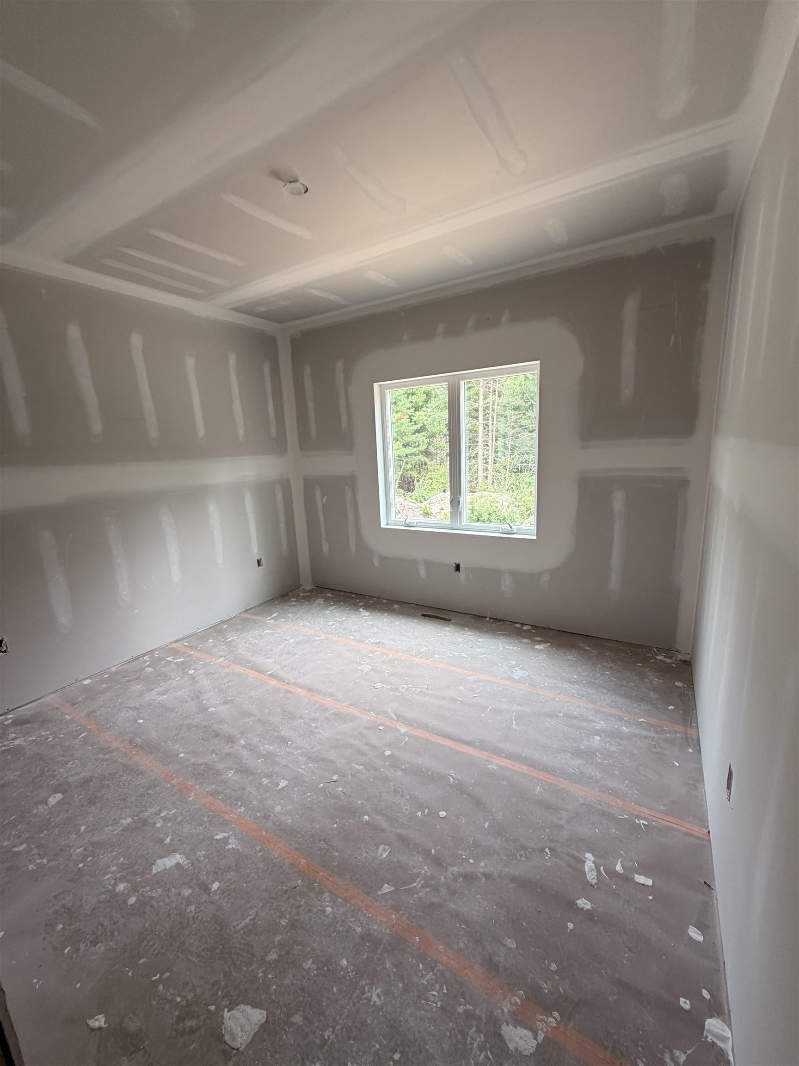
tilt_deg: -12.8
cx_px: 400
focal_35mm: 14
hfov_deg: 85.7
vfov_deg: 102.1
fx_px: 431
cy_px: 533
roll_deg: +4.1
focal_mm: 2.22
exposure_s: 1/121
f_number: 2.2
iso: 125
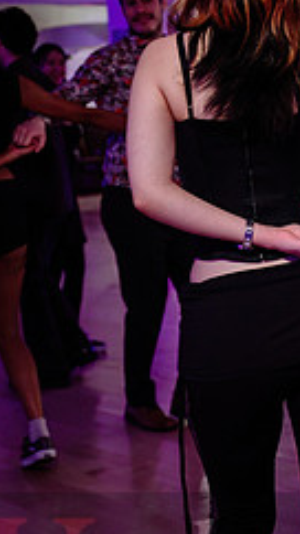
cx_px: 431
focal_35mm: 81
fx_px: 1146
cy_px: 234
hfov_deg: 14.1
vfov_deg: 26.2
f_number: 2
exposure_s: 1/200
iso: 2000
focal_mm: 28
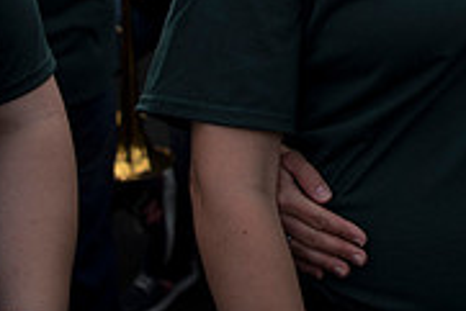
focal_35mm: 77
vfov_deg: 16.1
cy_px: -173
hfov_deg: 25.5
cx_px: 420
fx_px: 997
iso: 250
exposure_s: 1/2000
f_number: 2.8
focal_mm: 24
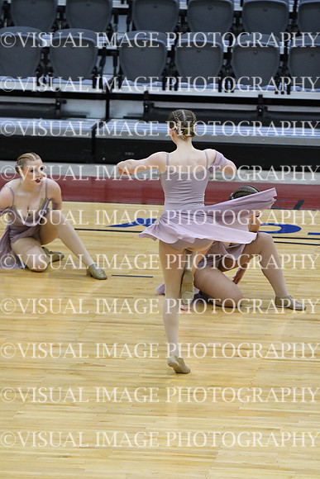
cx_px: 160
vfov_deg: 8.6
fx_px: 3198
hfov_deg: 5.7
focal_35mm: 240
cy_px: 240
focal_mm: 160
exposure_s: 1/400
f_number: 3.5
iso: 4000
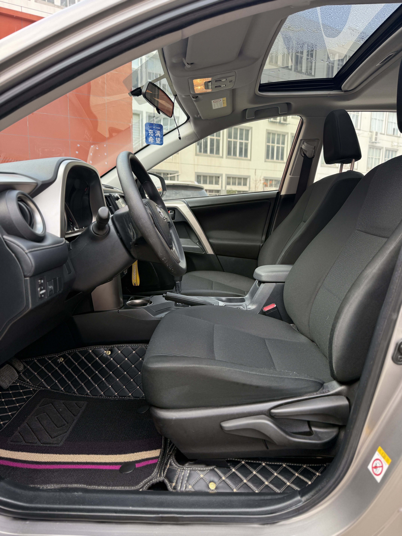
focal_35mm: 24
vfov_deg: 71.6
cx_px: 201
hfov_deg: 56.8
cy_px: 268
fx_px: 372
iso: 64
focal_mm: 6.76
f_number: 1.78
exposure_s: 1/288
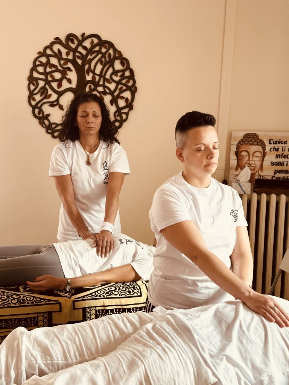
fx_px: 534
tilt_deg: -7.1
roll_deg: -2.9
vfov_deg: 39.7
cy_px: 192
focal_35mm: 48
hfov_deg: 30.3
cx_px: 144
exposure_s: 1/33
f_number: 1.78
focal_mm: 6.86
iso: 160
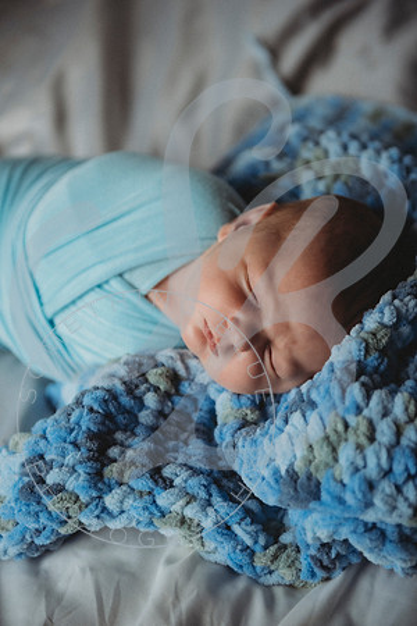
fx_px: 1077
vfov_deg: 32.4
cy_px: 313
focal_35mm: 62
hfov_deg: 21.9
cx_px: 208
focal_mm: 62
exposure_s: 1/125
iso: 100
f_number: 2.8
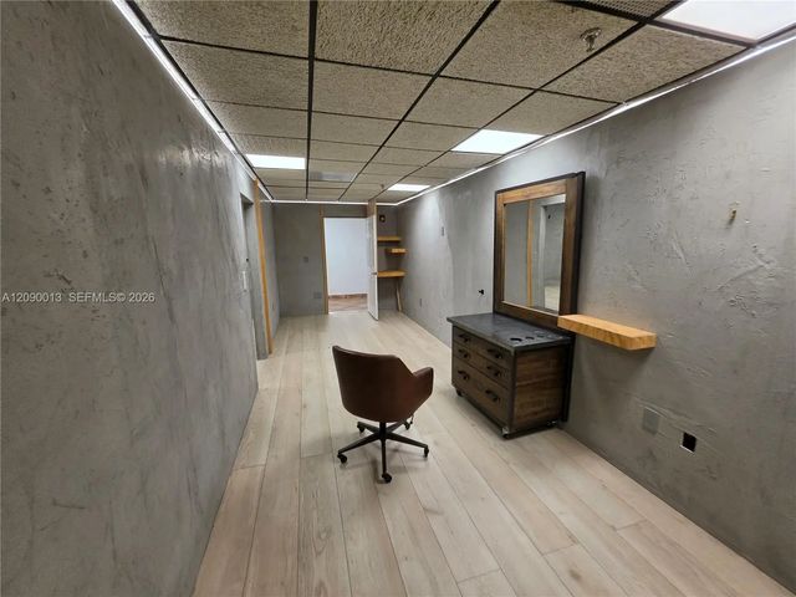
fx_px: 299
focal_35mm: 13
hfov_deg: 106.2
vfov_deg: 89.9
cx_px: 398
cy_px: 298
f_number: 1.9
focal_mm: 2.2
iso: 80
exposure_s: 1/40.6
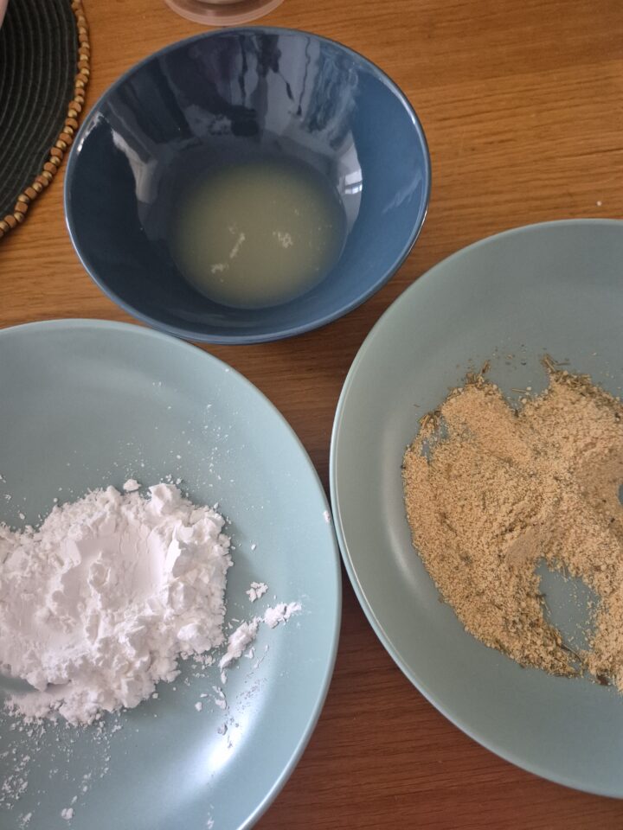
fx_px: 552
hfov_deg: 58.9
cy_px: 415
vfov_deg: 73.9
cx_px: 312
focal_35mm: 23
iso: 800
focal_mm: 5.4
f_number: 1.8
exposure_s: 1/100
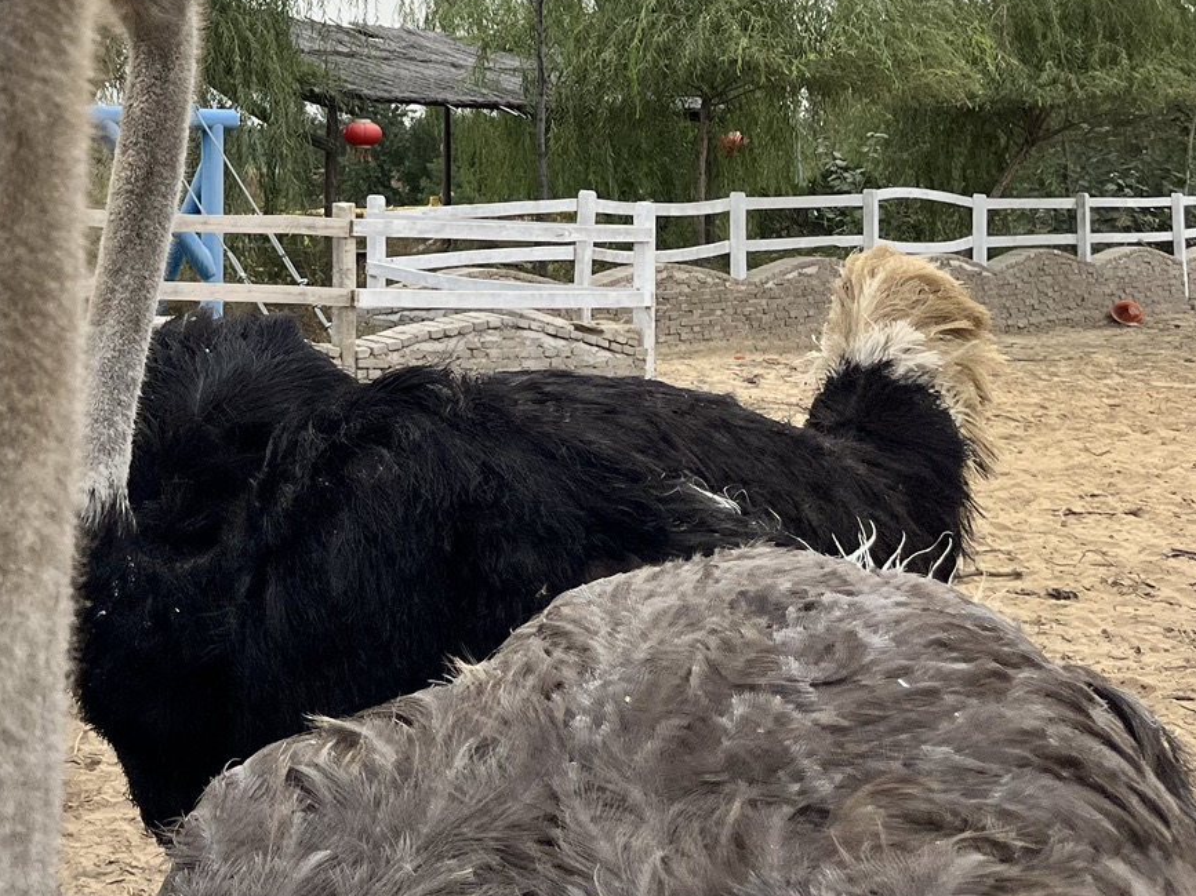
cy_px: -109
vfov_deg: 22.9
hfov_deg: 29.7
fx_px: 2073
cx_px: -41
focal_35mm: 60
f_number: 1.6
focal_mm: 5.1
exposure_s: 1/2899
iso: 50
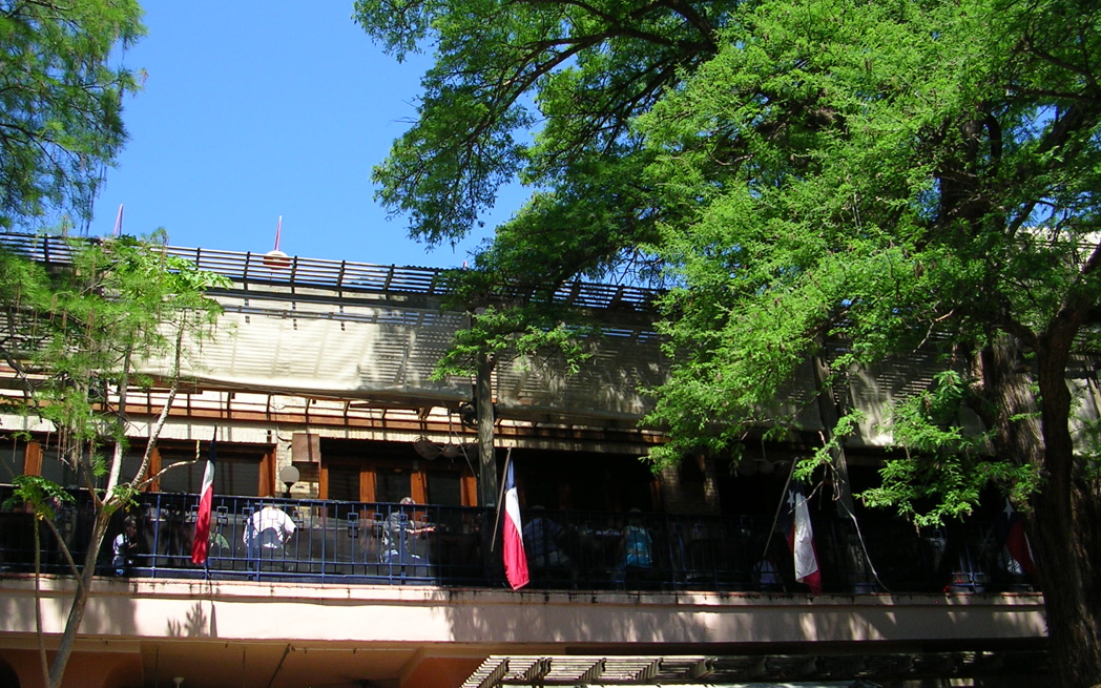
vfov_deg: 31.2
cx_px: 543
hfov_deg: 48.2
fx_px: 1230
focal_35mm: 41
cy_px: 358
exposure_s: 1/453
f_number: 2.8
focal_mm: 5.8
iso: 50
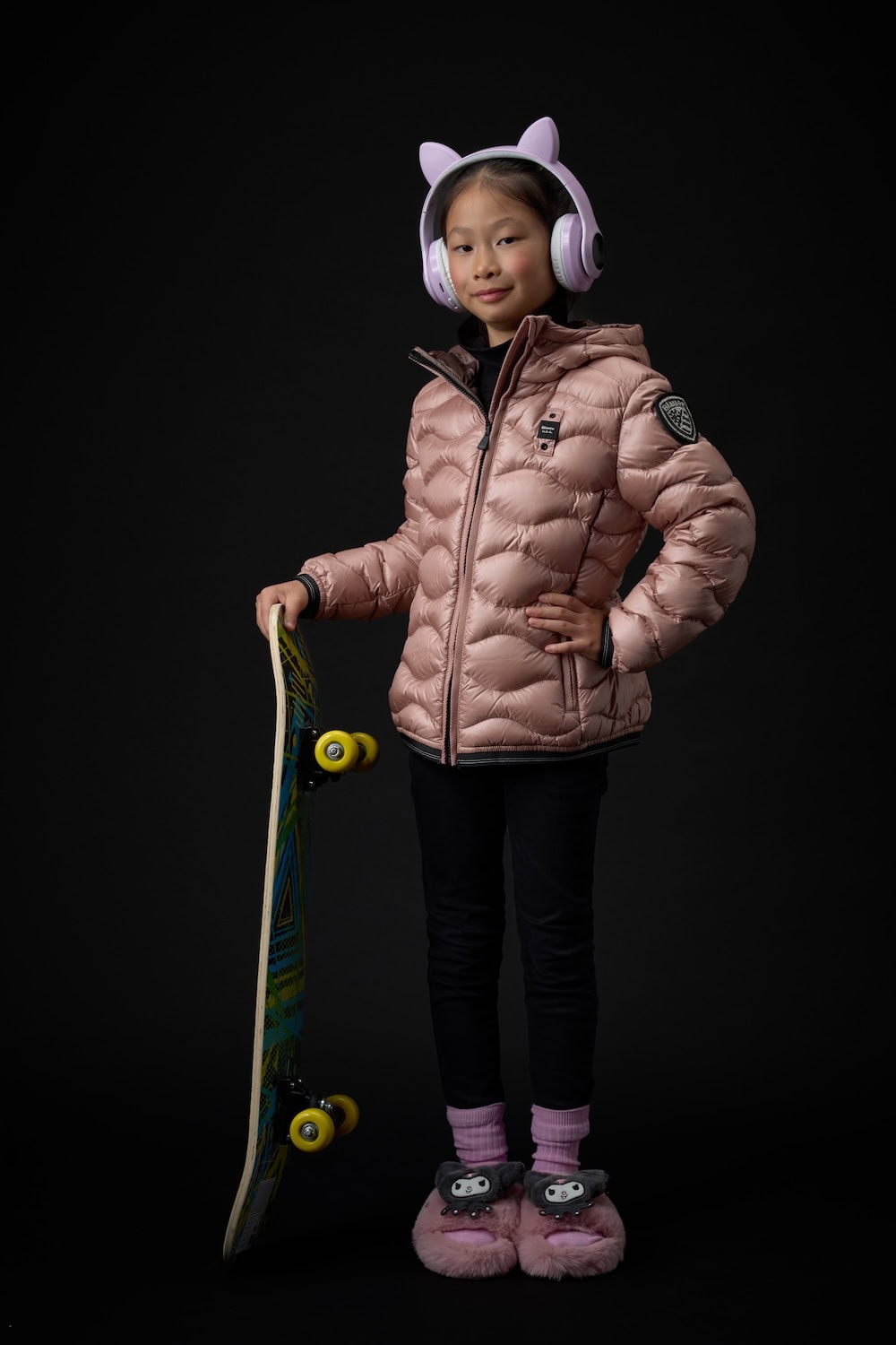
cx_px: 448
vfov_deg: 27.7
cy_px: 672
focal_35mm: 73
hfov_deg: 18.7
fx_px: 2725
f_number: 11
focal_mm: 73
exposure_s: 1/160
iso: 100
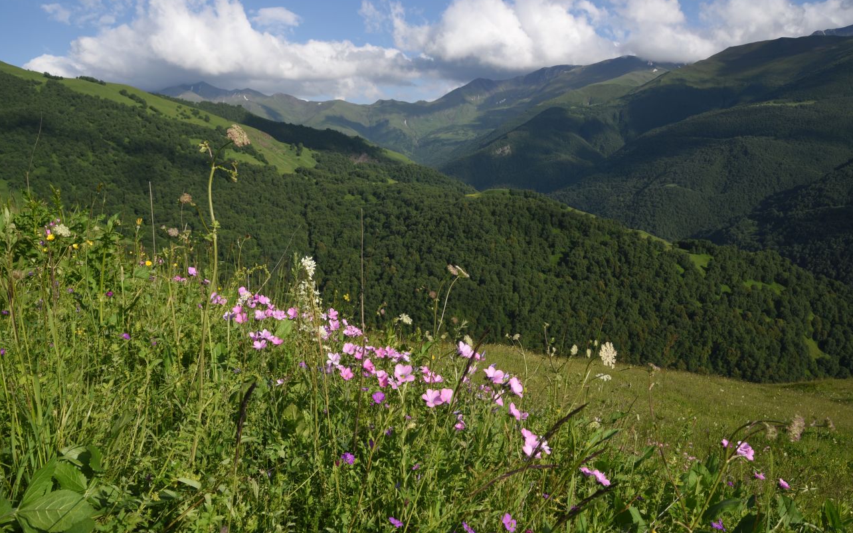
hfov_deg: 59.7
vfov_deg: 39.4
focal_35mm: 32
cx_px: 428
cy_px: 279
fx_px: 744
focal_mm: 31
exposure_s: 1/200
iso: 200
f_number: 14
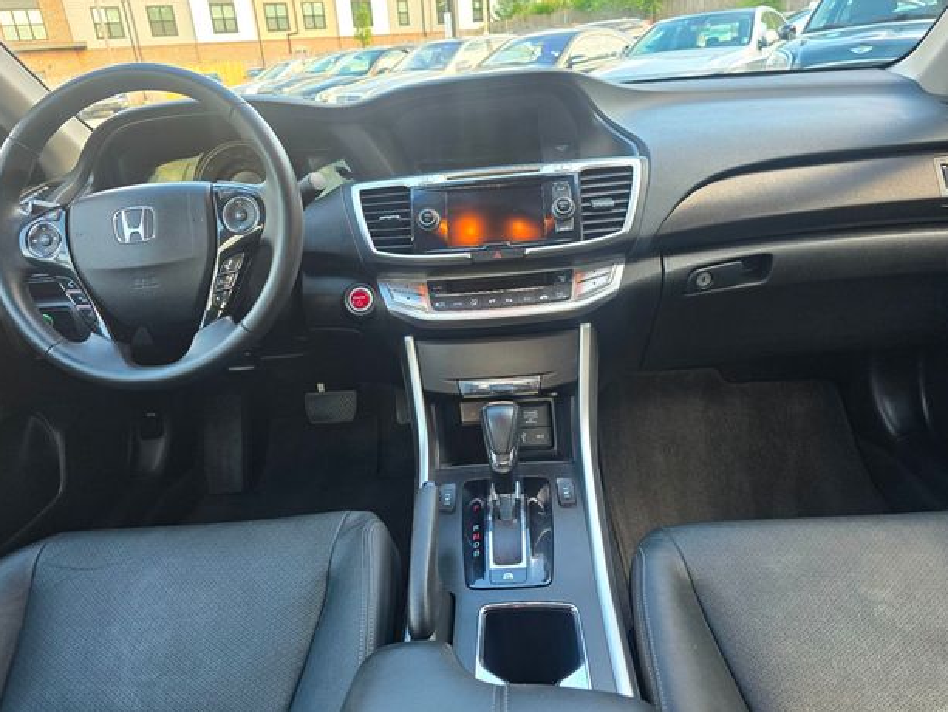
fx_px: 657
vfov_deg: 56.8
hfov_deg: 71.6
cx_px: 464
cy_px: 358
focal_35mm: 24
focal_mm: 6.3
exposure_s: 1/120
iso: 160
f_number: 1.7
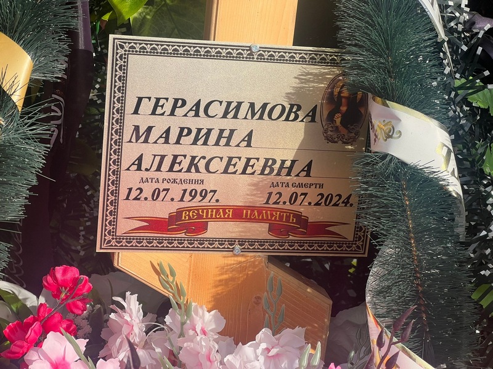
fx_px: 1097
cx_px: 246
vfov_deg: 19.1
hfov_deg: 25.3
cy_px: 184
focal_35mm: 77
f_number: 2.8
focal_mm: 9
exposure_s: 1/418
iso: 32
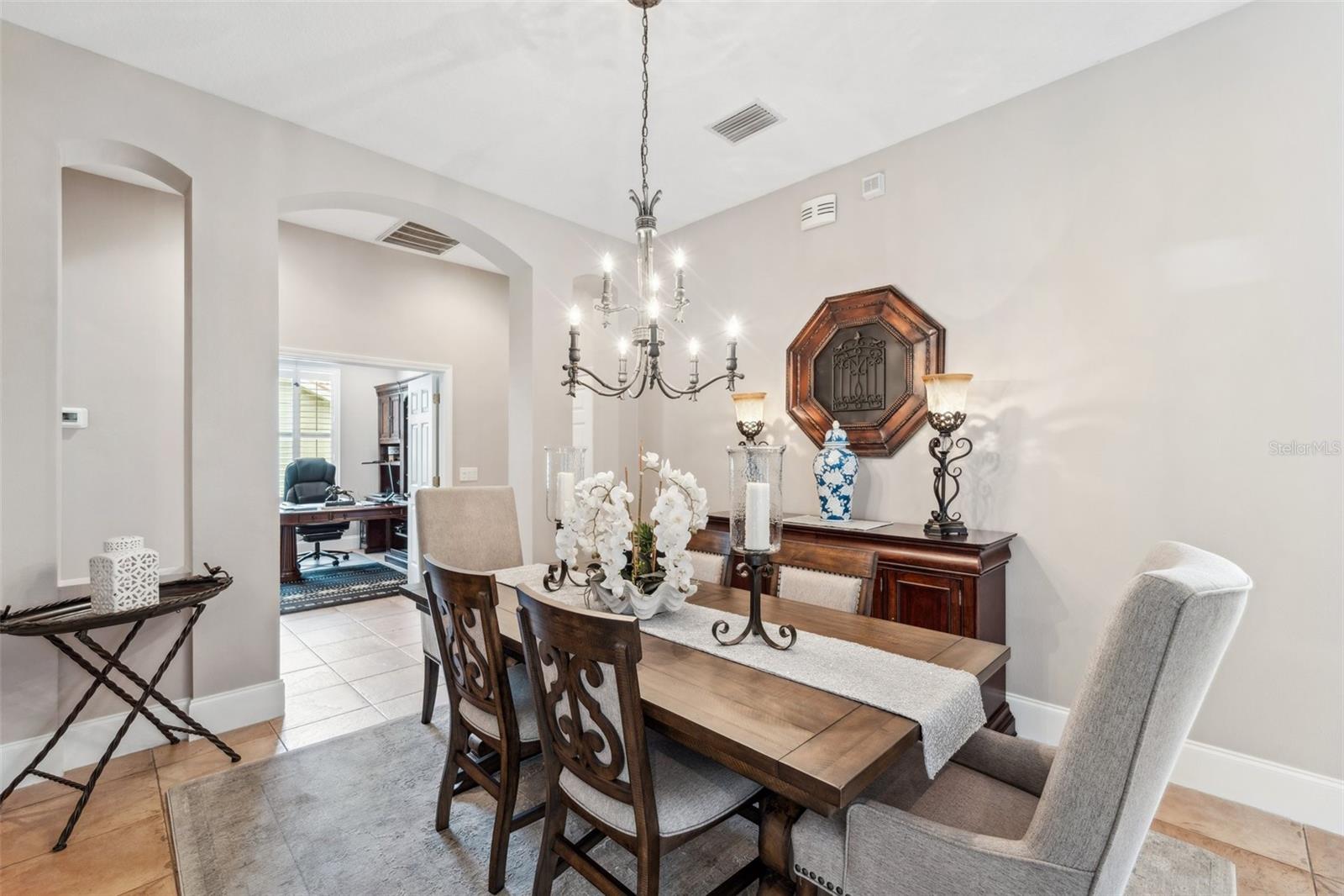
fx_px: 560
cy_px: 448
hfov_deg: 100.4
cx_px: 672
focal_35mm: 15
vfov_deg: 77.3
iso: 320
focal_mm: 15
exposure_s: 1/2.5
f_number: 7.1
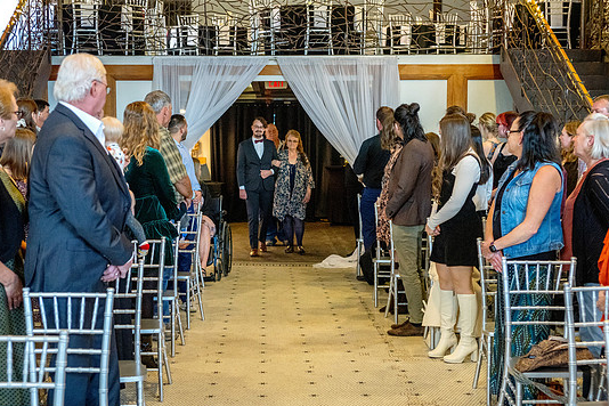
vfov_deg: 35.1
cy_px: 202
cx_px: 279
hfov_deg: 50.6
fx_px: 643
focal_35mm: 38
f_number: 2.8
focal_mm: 35
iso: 4000
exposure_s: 1/200
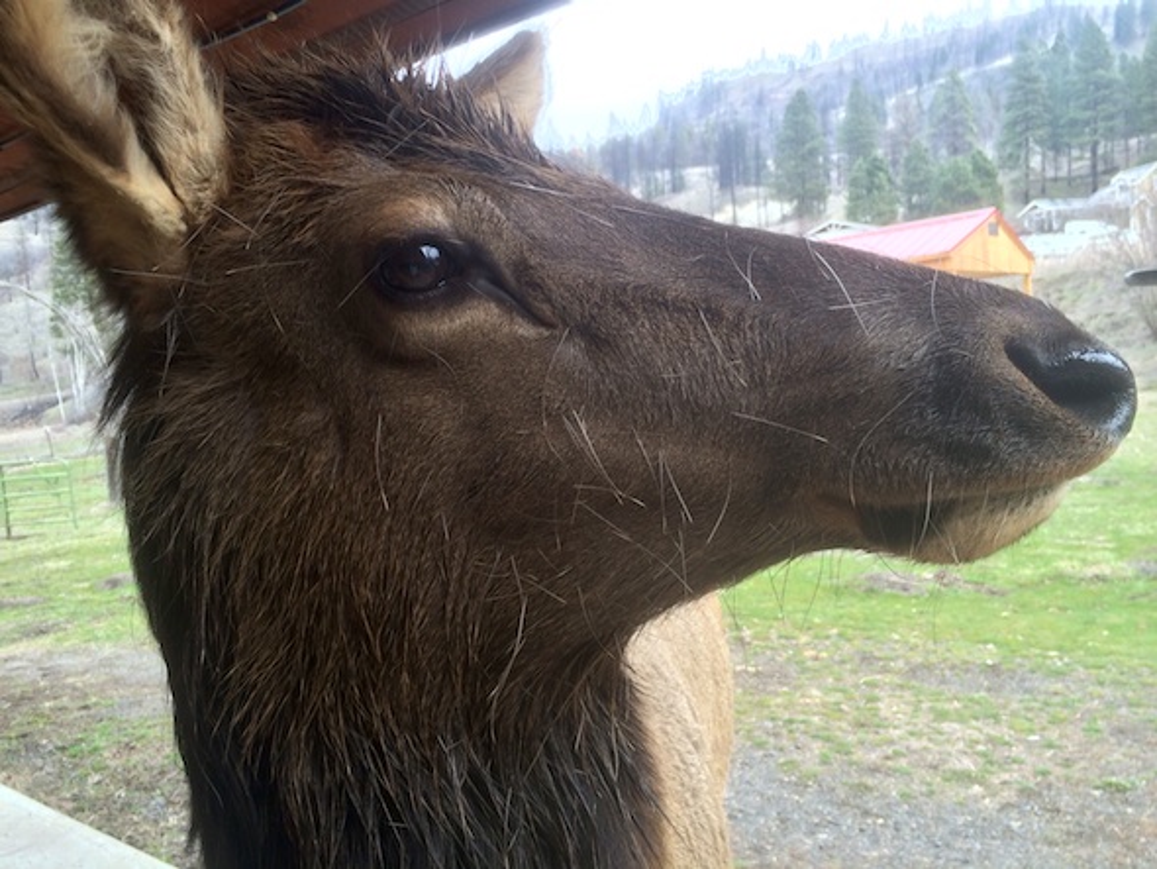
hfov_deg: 61.6
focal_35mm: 29
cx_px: 578
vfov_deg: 48.3
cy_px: 434
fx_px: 970
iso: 40
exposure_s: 1/120
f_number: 2.2
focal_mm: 4.15
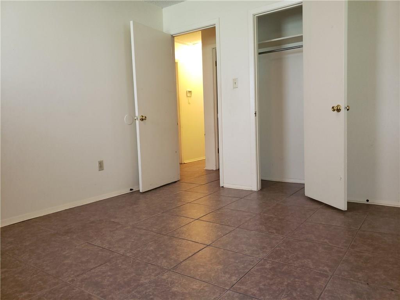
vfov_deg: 53.1
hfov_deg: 67.3
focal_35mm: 26
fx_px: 300
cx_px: 200
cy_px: 150
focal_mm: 4.3
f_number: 1.5
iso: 125
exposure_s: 1/24
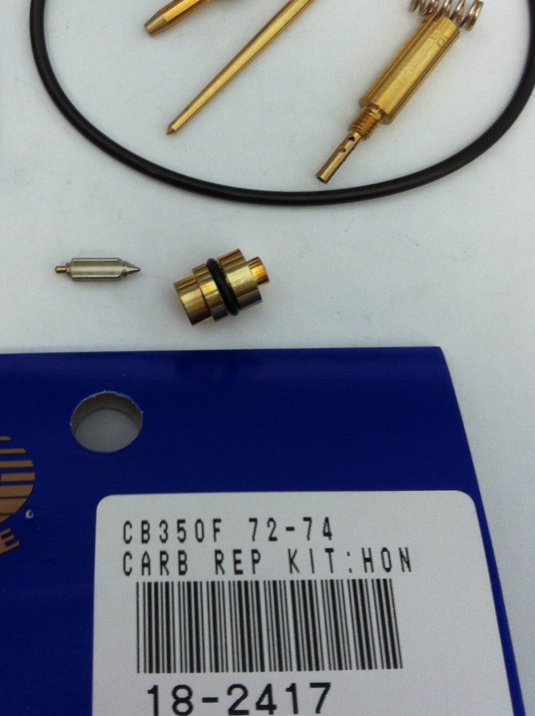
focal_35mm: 58
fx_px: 1198
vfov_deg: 33.1
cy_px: 258
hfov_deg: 24.9
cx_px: 132
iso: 80
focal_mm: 3.85
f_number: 2.8
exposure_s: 1/15
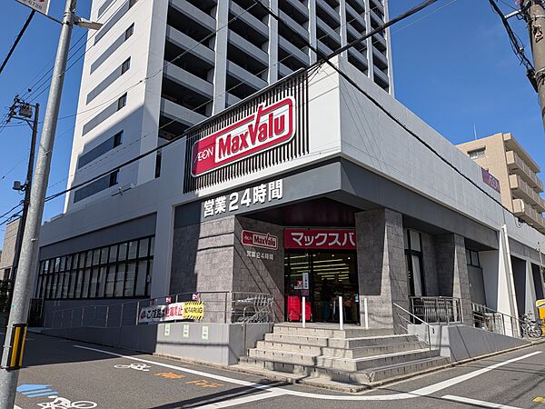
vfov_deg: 56.8
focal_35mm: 24
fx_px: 378
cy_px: 204
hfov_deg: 71.6
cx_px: 272
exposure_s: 1/2304
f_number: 1.7
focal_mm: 4.53
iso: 28
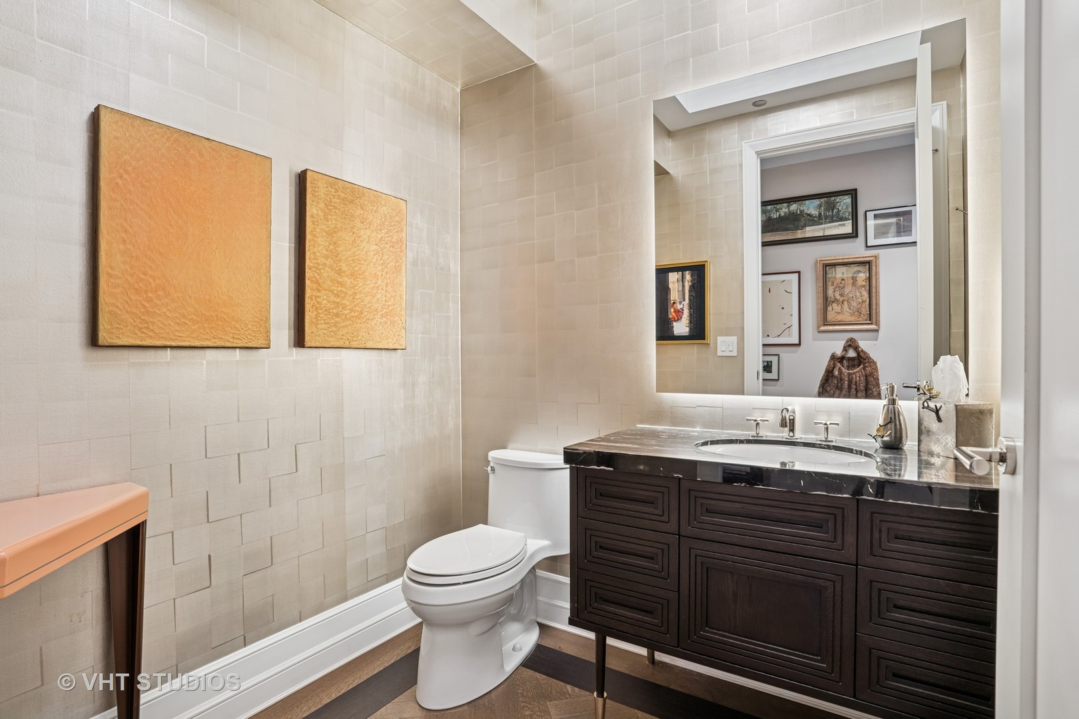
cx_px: 540
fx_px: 509
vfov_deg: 70.4
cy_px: 360
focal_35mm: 17
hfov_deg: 93.3
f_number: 8
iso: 320
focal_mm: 17
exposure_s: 1/25
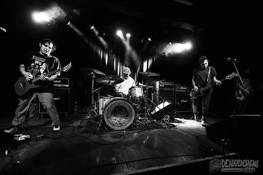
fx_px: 118
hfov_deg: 96.2
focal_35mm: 16
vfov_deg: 73.0
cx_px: 139
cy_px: 100
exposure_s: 1/320
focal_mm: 14
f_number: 3.2
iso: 3200
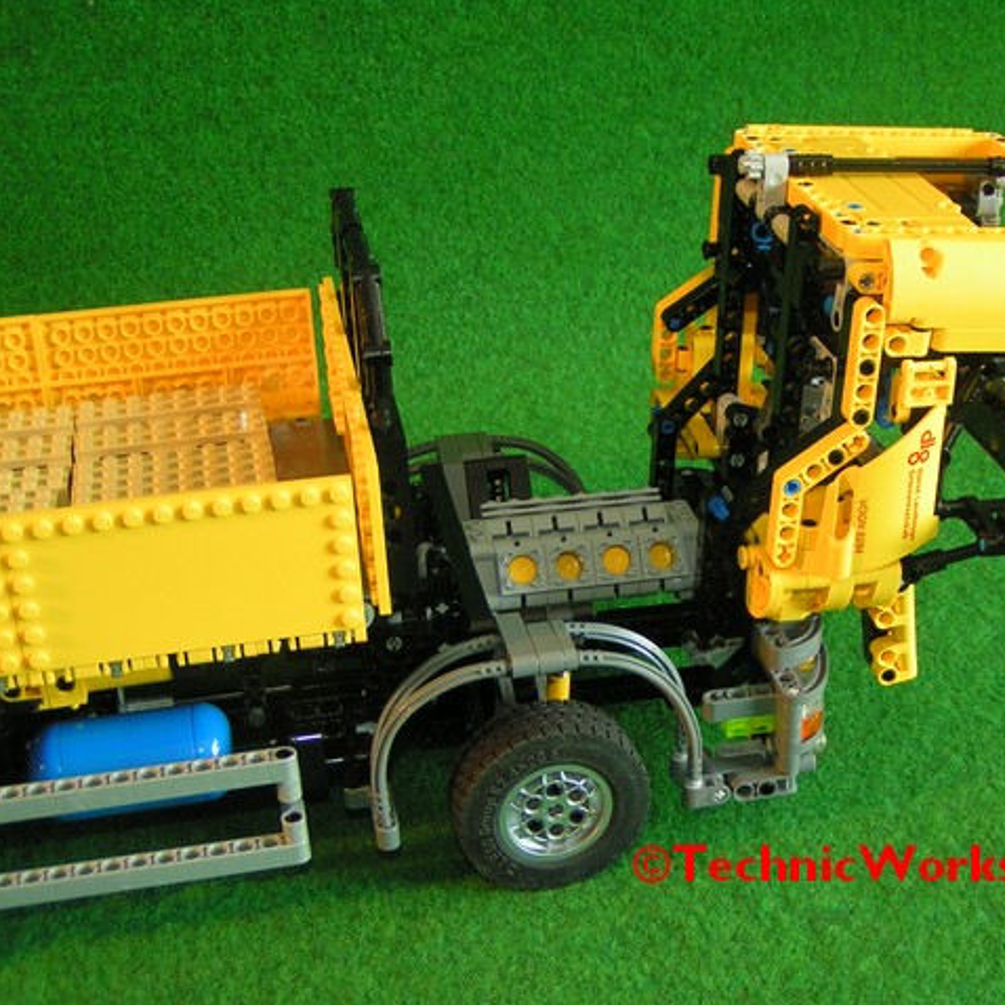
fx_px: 1478
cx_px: 631
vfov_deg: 37.6
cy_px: 502
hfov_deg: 37.3
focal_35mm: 45
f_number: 2.8
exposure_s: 1/40
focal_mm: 5.8
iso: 100
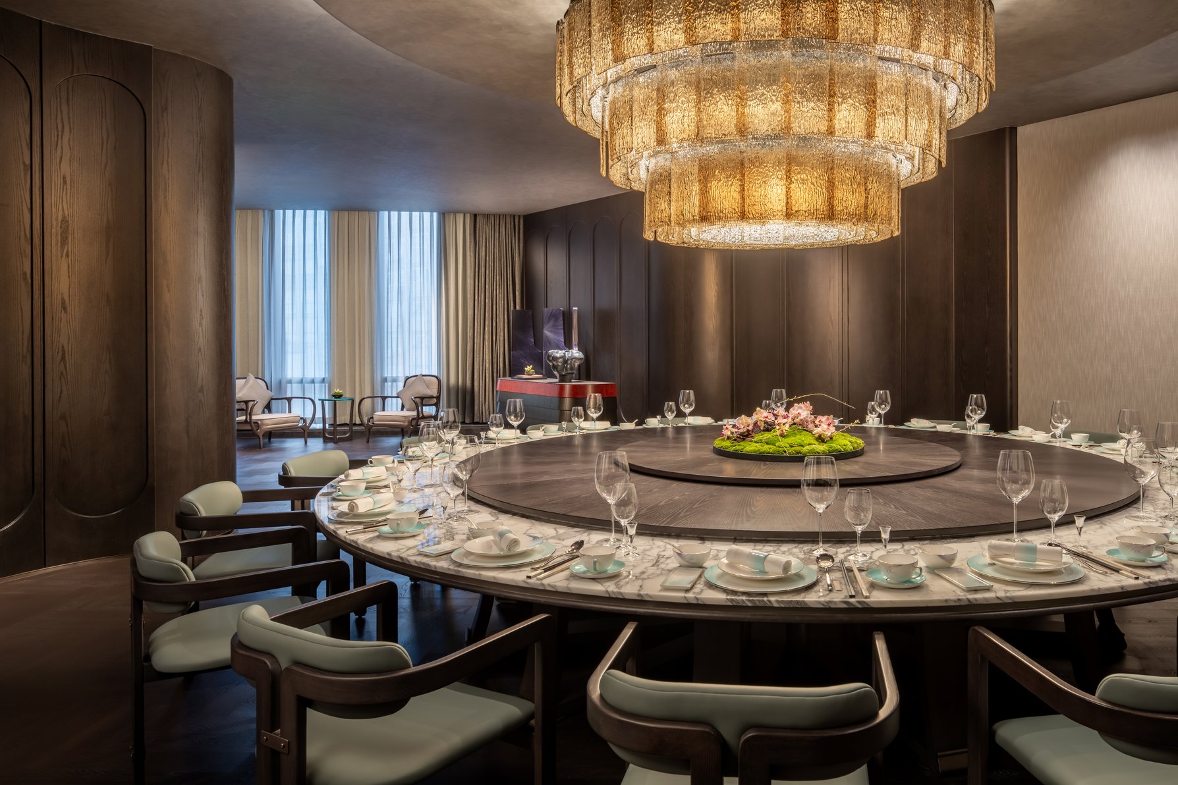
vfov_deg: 53.1
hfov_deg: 73.7
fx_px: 785
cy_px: 392
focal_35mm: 24
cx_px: 589
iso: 200
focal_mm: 24
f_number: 11
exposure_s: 1/8
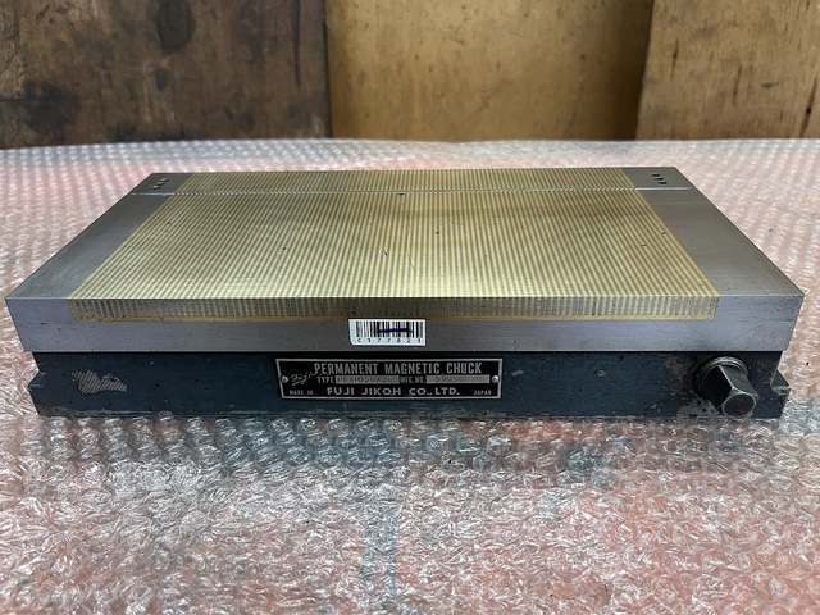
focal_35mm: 26
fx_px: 616
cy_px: 308
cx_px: 410
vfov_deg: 53.1
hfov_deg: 67.3
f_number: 1.6
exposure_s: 1/60
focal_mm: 5.1
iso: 125
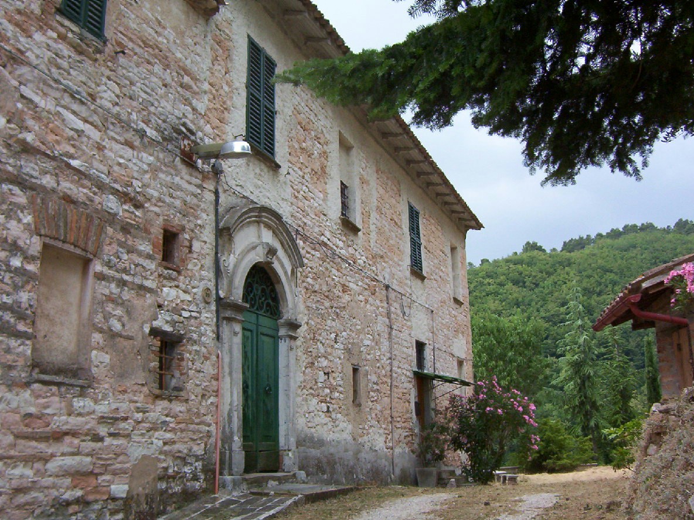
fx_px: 722
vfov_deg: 39.7
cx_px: 347
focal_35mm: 36
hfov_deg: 51.4
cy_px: 260
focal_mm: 5.54
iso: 100
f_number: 2.76
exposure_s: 1/435
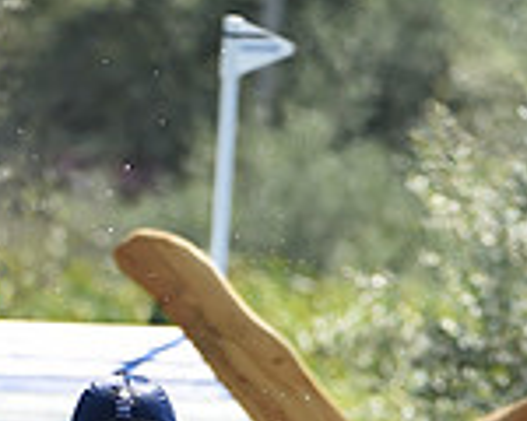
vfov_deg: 1.4
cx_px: 123
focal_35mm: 1085
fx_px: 16923
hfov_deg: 1.8
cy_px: 947
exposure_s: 1/1250
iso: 400
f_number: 5.6
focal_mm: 300
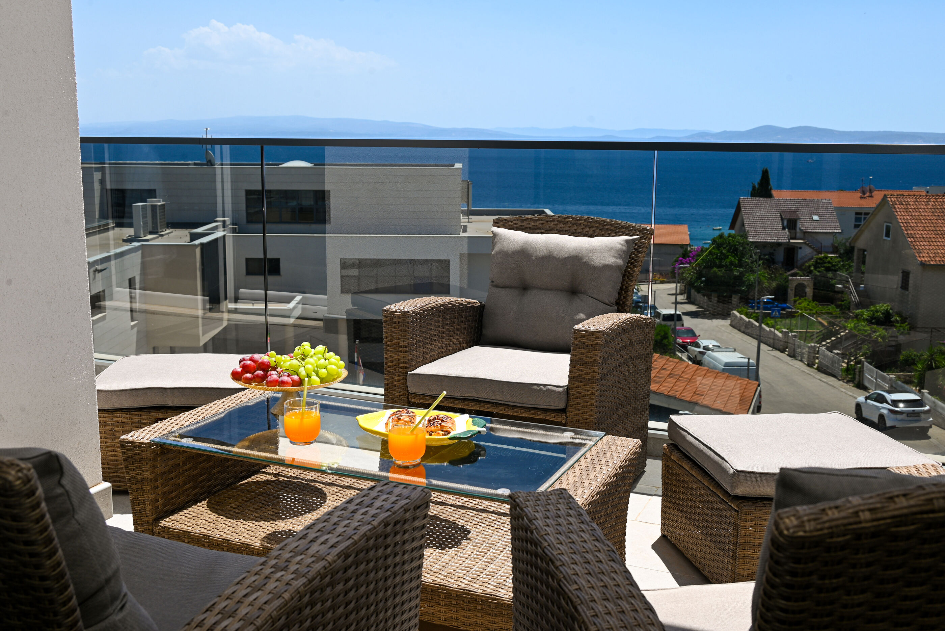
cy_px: 316
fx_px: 972
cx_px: 472
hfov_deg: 51.9
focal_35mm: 37
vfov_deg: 36.0
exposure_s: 1/200
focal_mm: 37
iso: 100
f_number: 10
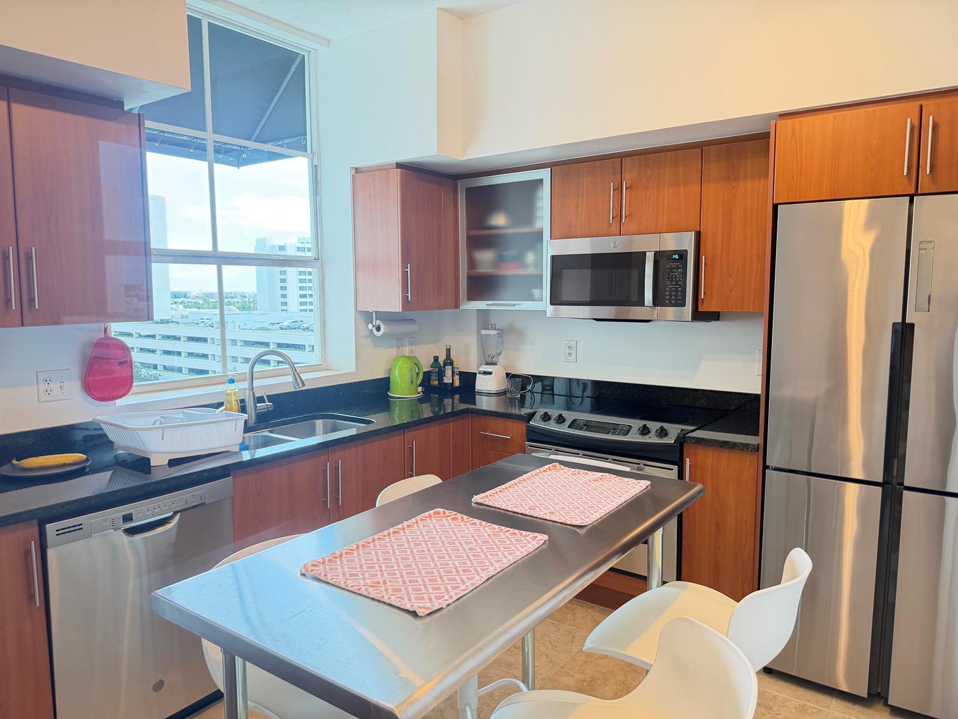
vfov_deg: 56.8
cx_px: 479
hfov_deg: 71.6
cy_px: 360
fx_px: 664
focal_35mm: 24
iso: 250
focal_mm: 6.76
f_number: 1.78
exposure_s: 1/120
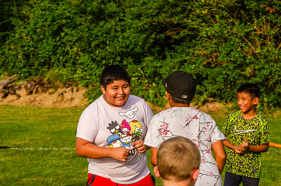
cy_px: 93
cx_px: 140
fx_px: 1285
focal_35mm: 165
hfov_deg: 12.5
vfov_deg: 8.3
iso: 180
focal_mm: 110
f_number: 8
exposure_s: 1/250
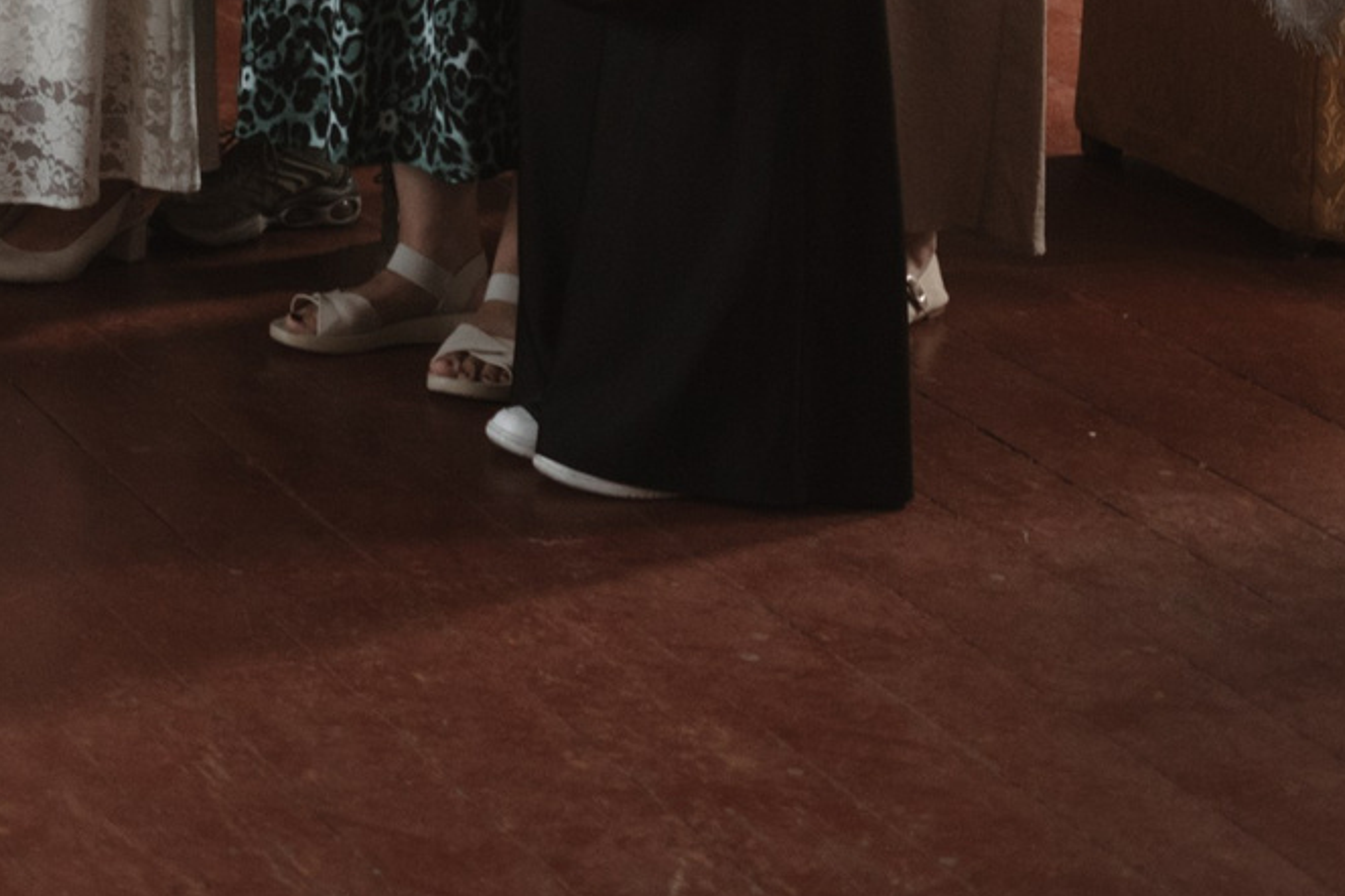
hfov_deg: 13.3
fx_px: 5118
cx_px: -1160
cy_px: -751
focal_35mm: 137
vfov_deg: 9.5
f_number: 2.2
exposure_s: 1/200
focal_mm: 35
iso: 800
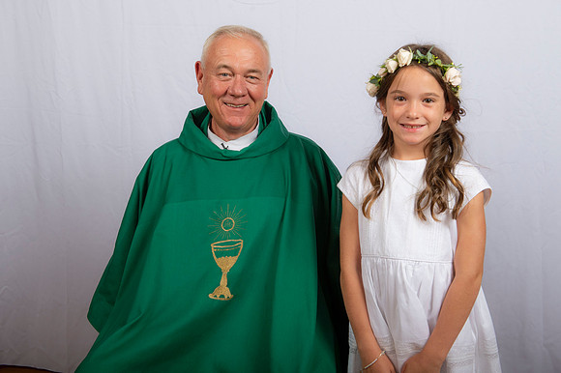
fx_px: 779
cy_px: 186
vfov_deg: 27.0
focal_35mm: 50
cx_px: 280
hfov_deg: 39.6
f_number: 8
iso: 320
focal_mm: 50
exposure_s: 1/200
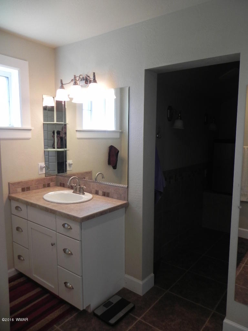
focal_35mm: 26
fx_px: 248
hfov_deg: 53.1
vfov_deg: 67.3
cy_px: 166
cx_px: 124
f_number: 2.8
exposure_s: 1/38.8
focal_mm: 4.6
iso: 160
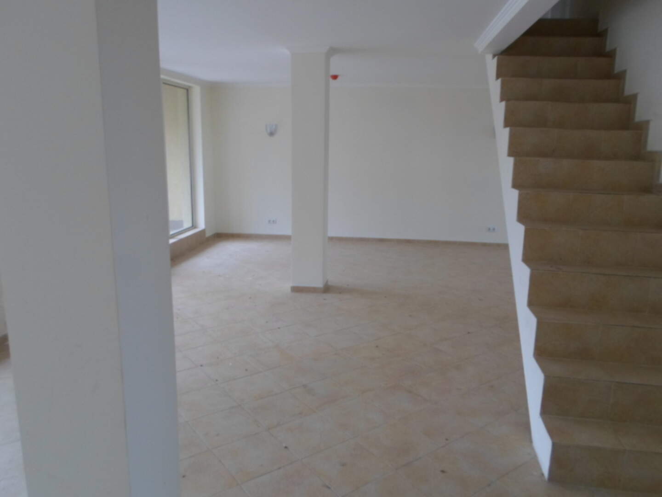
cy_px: 248
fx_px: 478
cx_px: 331
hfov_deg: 69.4
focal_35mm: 25
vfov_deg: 54.9
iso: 80
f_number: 2.5
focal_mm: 4.5
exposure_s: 1/30
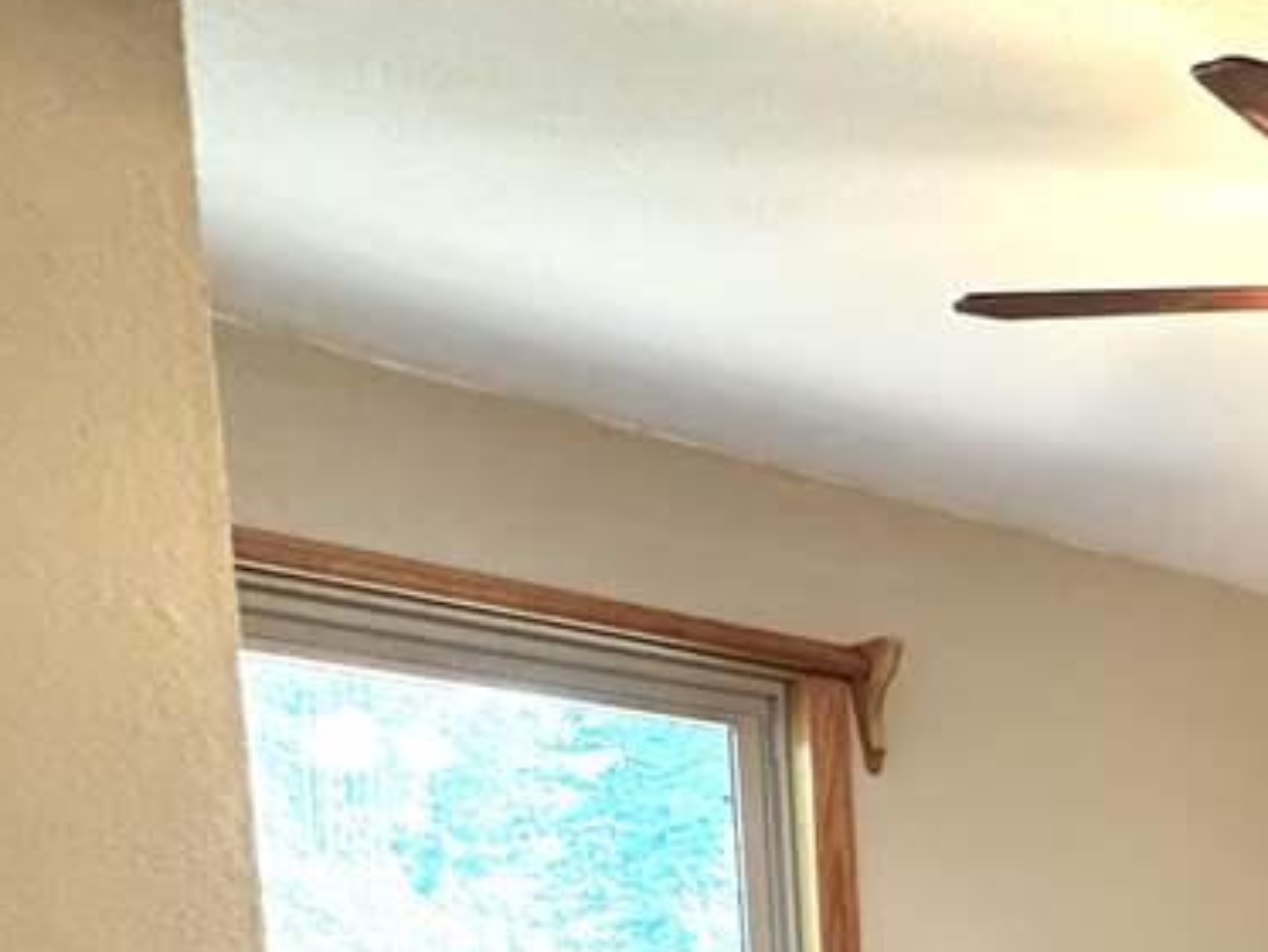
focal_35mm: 48
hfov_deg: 29.4
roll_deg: -1.2
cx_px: 1758
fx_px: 1759
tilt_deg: -8.9
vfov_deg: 25.1
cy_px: 1312
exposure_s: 1/60
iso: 400
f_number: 2.2
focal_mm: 2.22
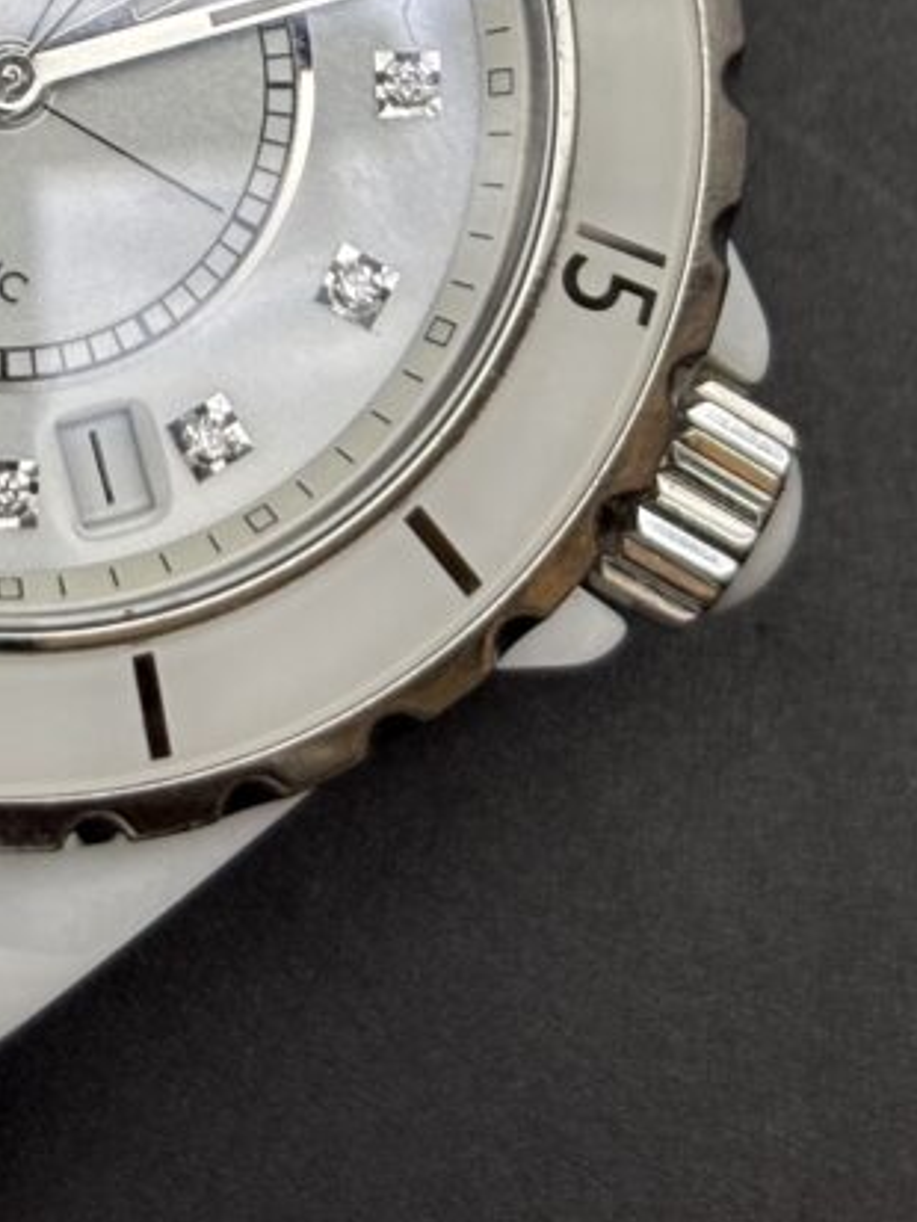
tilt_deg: -77.7
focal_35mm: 129
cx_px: -3
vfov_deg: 14.9
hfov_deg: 11.4
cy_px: -172
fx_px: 4554
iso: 50
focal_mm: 5.96
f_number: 1.6
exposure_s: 1/101
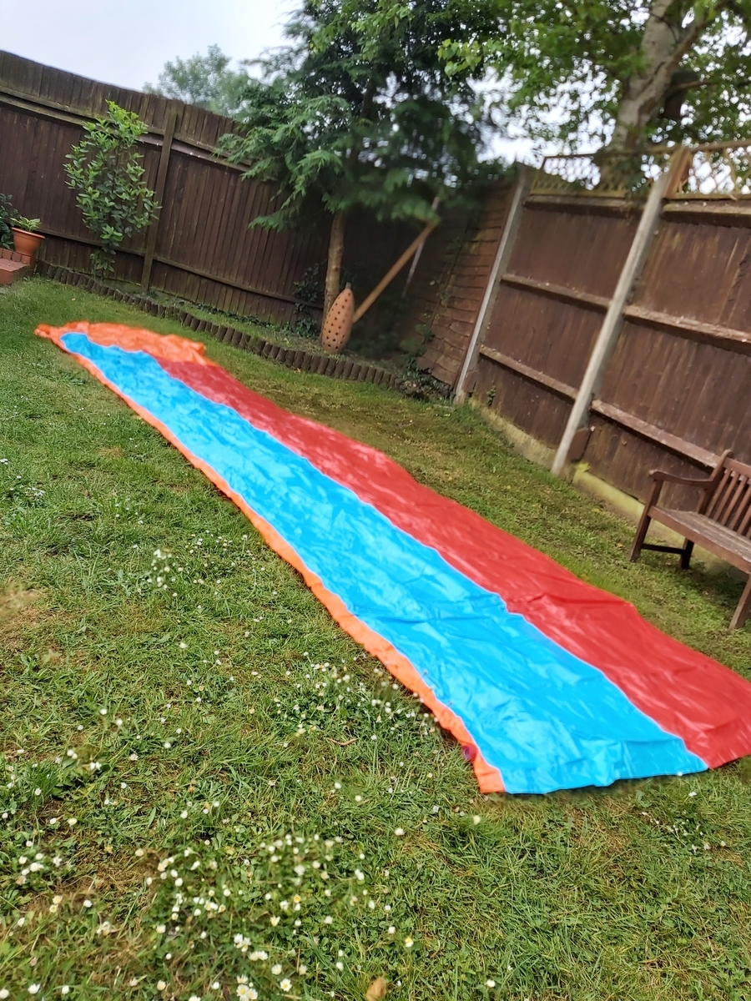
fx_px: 752
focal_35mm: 26
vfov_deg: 67.3
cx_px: 376
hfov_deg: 53.1
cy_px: 500
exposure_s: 1/503
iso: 64
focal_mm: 3.92
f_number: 1.7
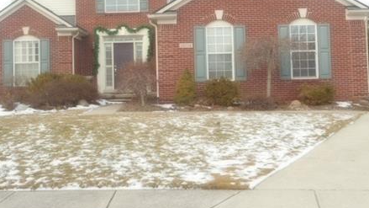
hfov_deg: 38.5
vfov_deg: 22.1
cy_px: 56
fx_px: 528
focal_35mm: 54
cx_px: 173
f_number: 4.2
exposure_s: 1/125
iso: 80
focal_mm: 6
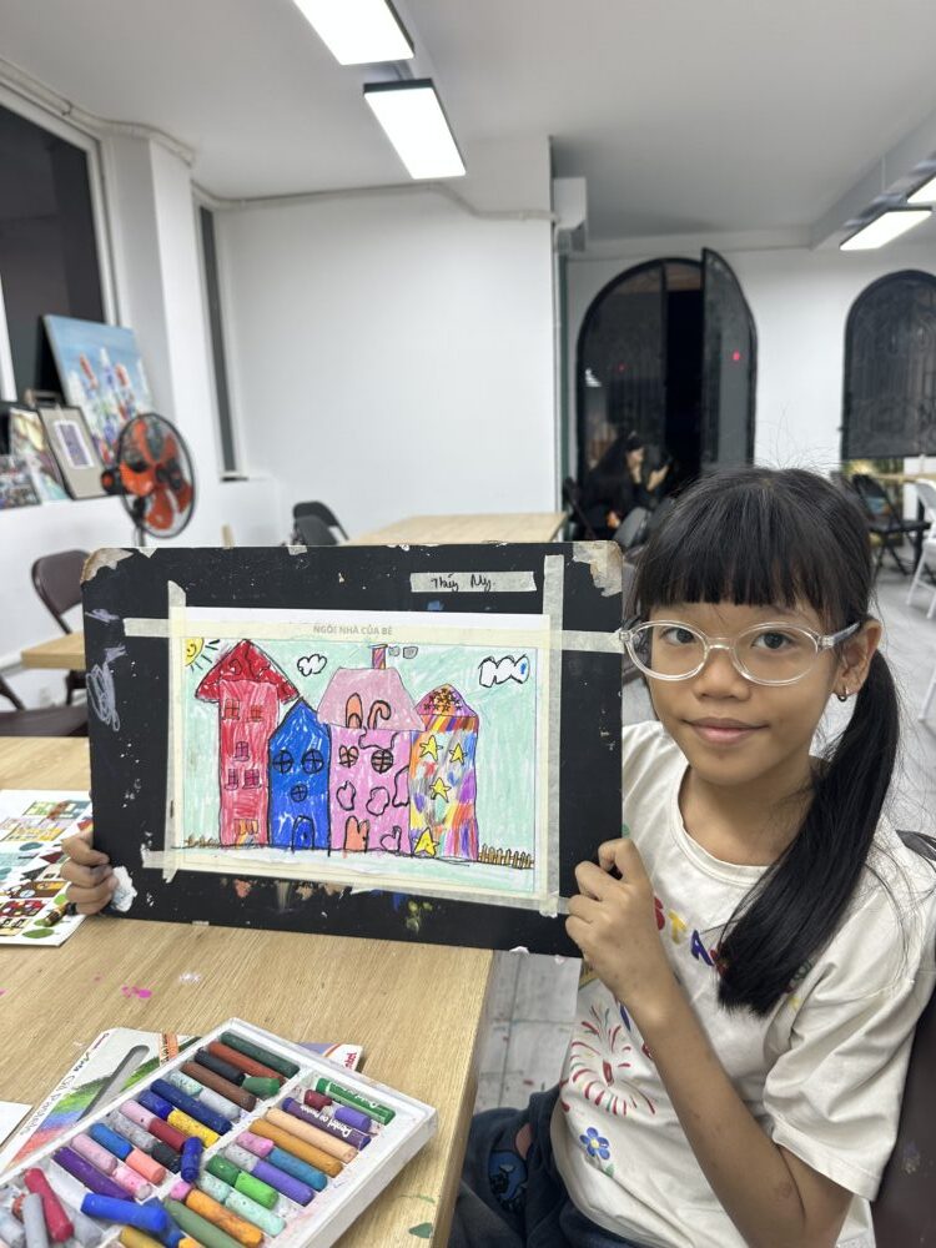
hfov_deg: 56.8
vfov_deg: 71.6
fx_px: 865
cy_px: 624
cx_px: 468
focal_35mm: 24
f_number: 1.78
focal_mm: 6.86
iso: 50
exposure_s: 1/106
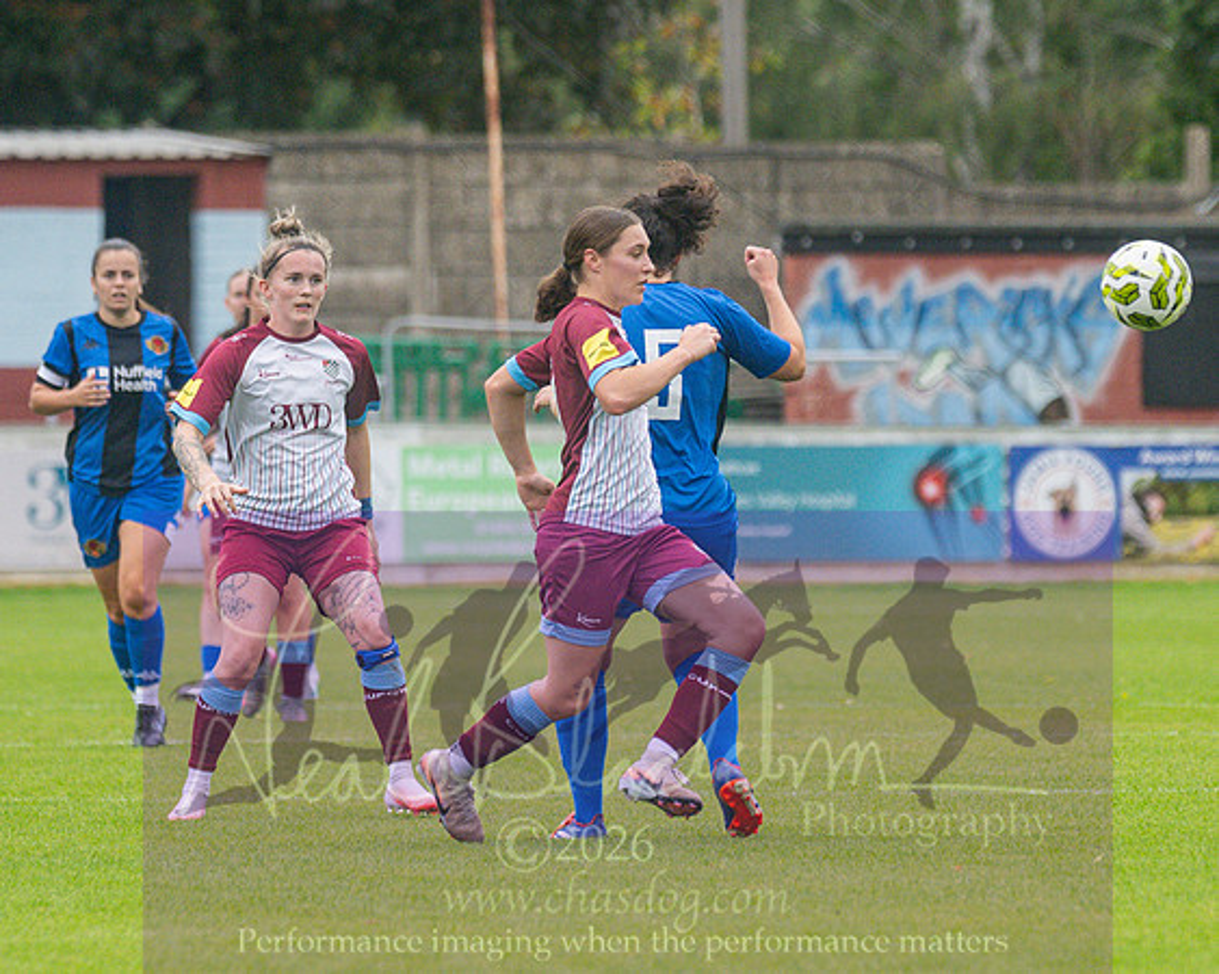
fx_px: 19731
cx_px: 635
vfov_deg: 2.8
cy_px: 539
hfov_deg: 3.5
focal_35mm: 547
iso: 640
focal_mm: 210
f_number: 4
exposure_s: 1/1250
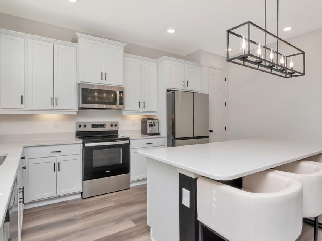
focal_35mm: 21
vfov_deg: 63.4
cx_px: 175
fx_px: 195
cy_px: 123
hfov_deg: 78.8
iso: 1250
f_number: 13
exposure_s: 1/200
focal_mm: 12
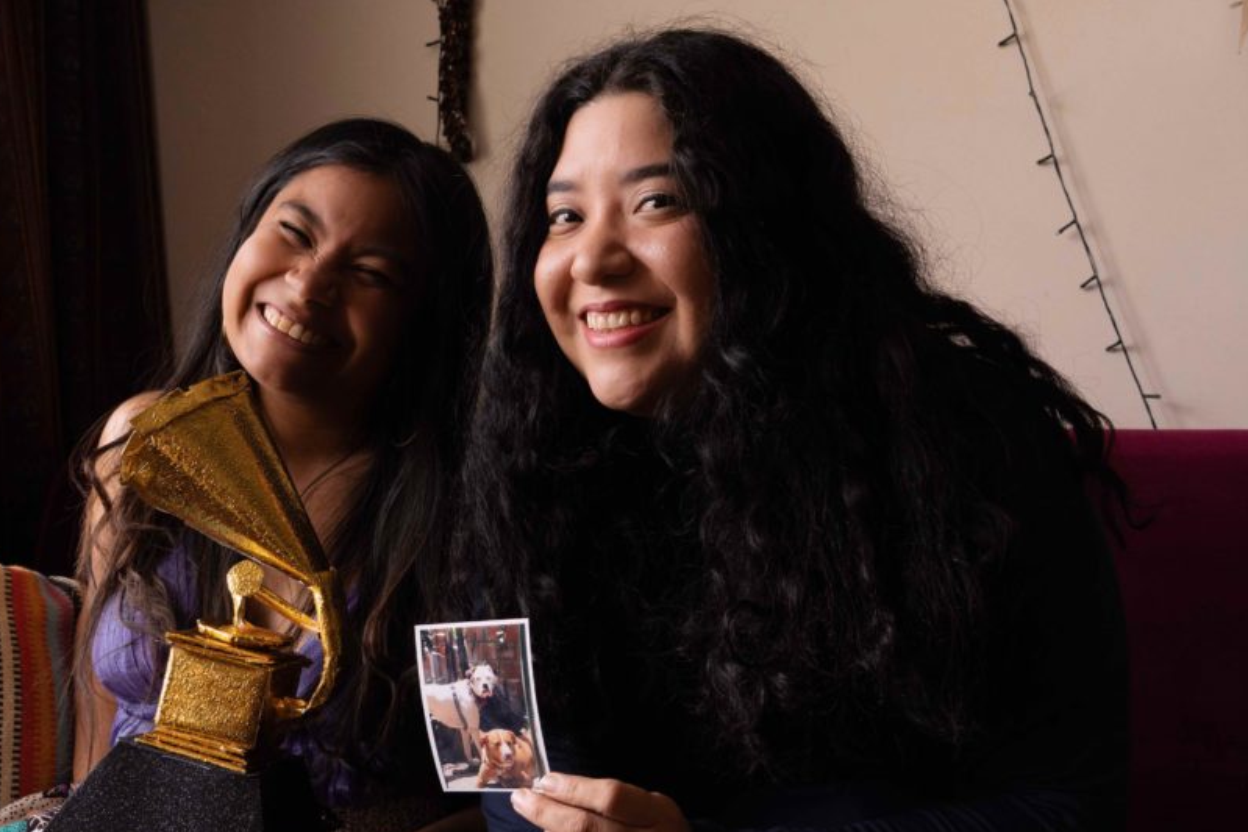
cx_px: 526
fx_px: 1734
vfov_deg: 26.9
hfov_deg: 39.5
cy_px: 505
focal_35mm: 50
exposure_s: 1/80
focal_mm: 26
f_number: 6.3
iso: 1000
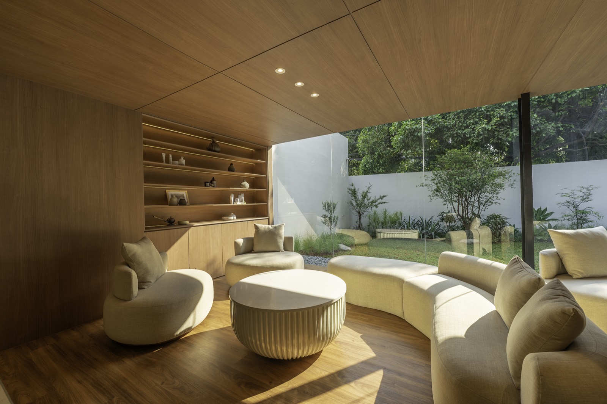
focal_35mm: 15
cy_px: 202
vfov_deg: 78.8
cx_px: 304
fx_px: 246
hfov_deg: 101.9
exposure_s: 1/125
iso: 100
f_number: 8
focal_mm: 14.6
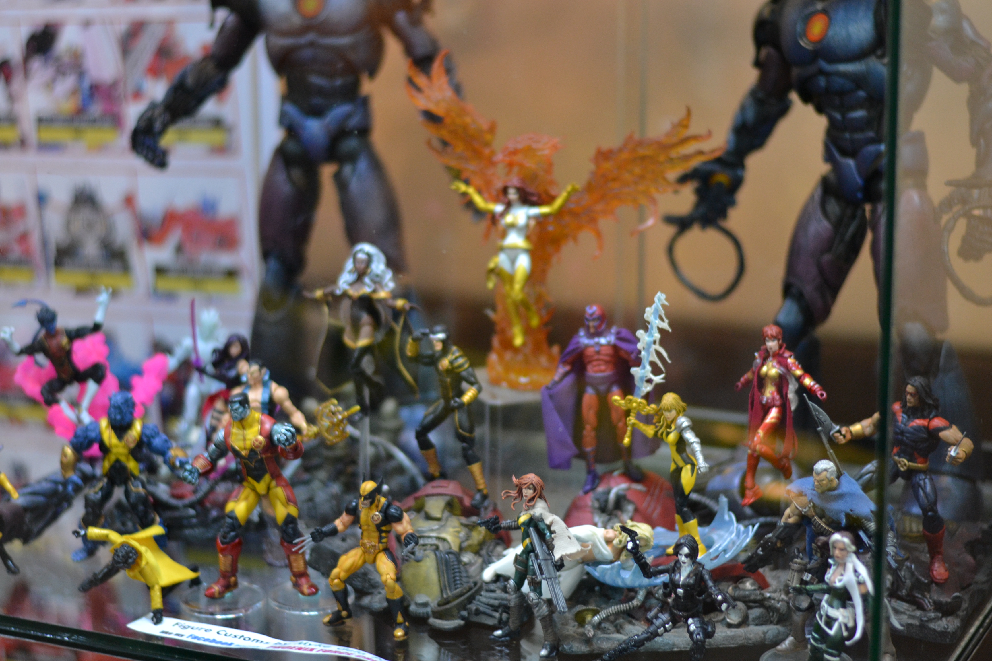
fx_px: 2067
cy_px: 330
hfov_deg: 27.0
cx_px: 496
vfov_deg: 18.2
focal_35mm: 75
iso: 720
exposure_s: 1/60
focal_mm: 50
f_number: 1.8
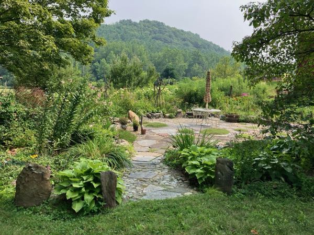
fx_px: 254
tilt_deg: -6.9
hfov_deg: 63.4
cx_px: 157
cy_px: 118
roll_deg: -0.3
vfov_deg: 49.7
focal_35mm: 28
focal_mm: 3.99
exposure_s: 1/639
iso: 32
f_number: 1.8
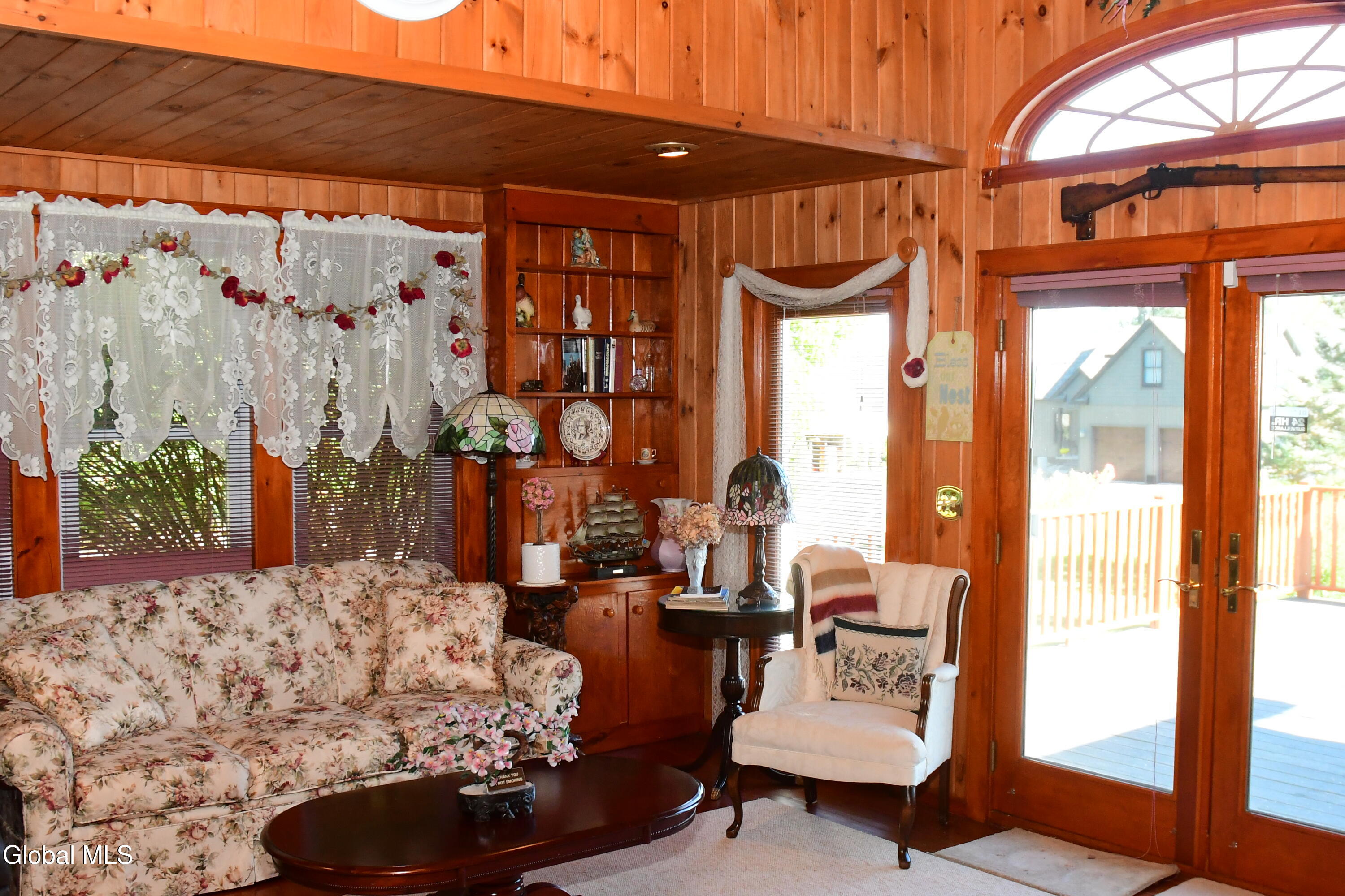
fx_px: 1345
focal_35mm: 36
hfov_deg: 53.1
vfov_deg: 36.9
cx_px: 672
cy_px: 448
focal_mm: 18
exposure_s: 1/160
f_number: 5
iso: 2000
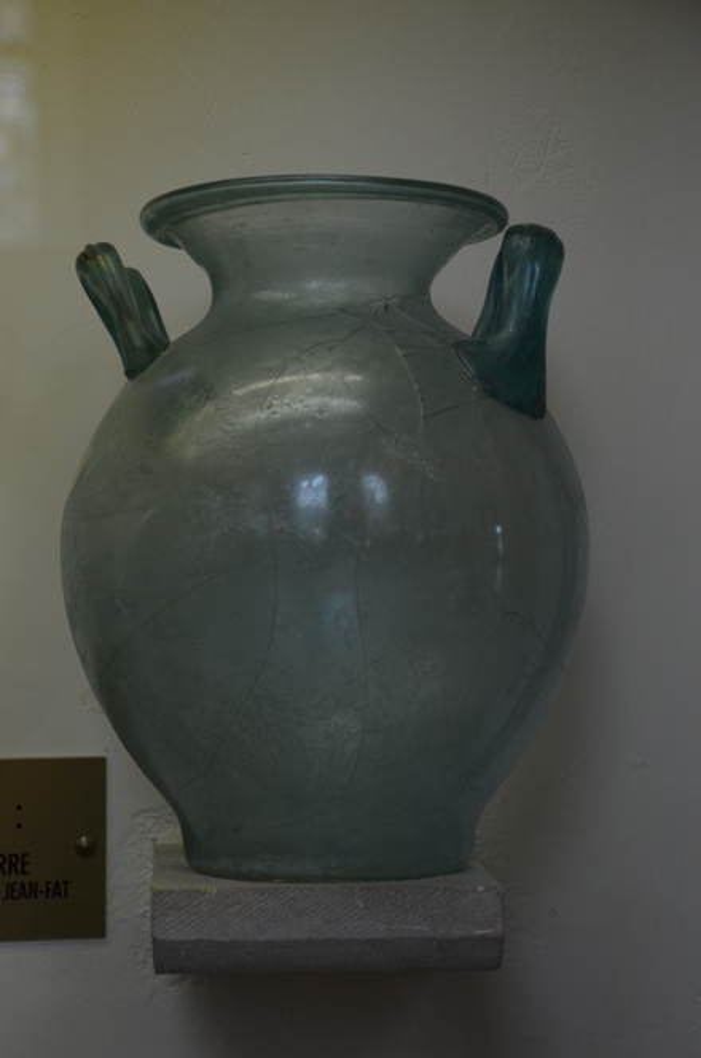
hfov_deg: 15.6
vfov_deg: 23.4
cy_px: 529
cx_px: 350
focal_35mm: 87
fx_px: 2552
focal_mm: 58
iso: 1000
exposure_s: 1/400
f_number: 5
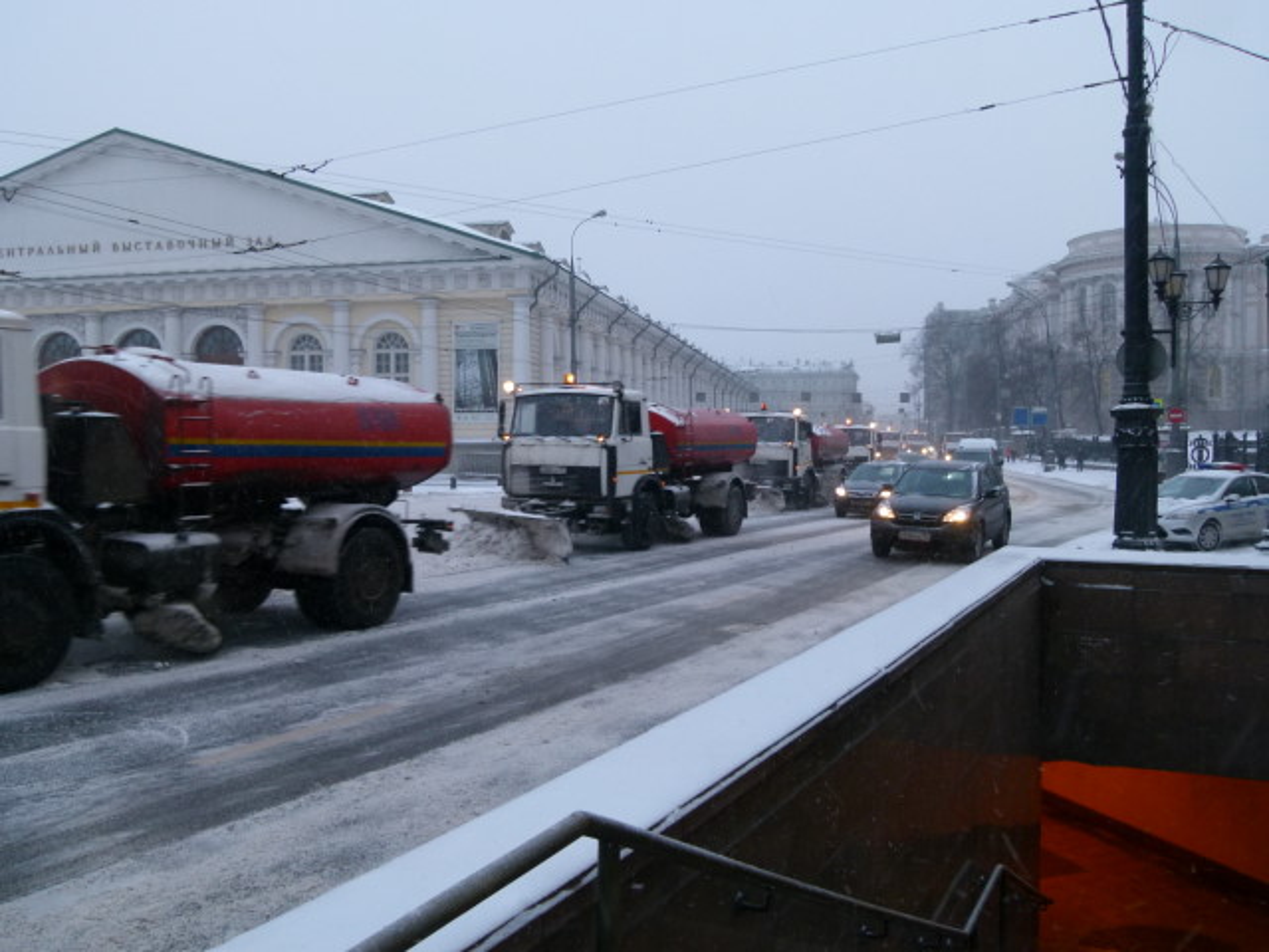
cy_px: 476
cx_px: 634
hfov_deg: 56.8
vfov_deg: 44.2
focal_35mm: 32
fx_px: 1173
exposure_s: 1/60
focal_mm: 5.7
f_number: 3
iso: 160
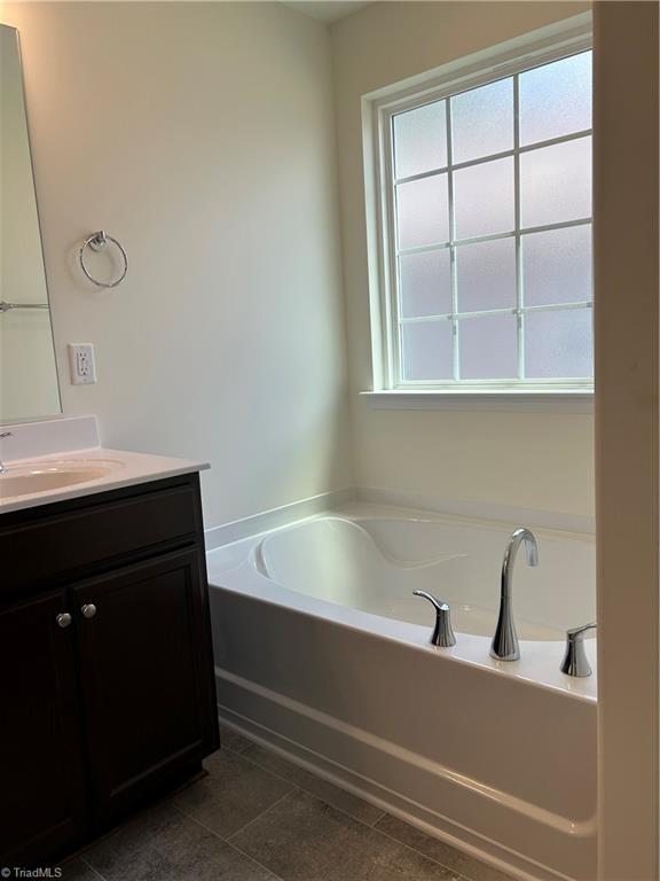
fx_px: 661
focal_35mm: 26
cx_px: 330
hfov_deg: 53.1
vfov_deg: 67.3
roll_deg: +2.9
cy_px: 440
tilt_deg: -7.8
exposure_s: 1/696
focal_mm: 5.7
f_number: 1.5
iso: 50
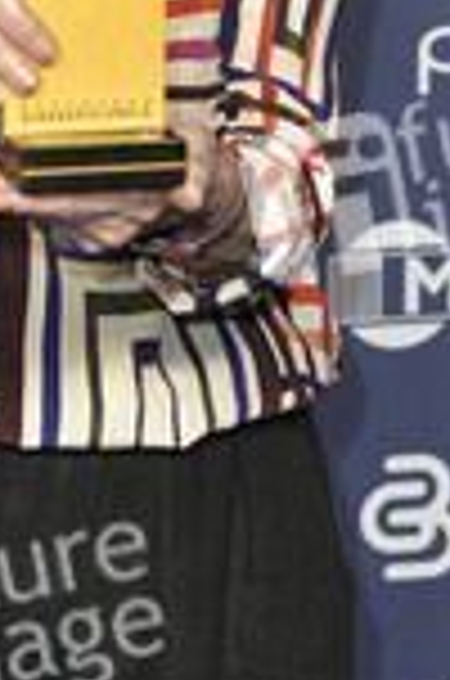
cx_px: 63
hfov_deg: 7.3
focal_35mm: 186
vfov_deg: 10.9
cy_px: -45
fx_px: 3503
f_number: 6.3
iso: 2000
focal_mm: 70
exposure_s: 1/250
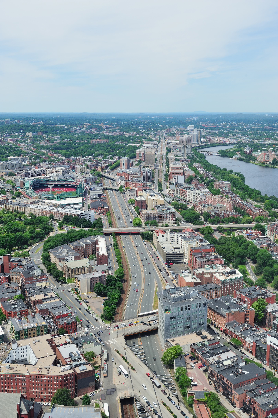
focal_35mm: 40
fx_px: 464
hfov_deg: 33.4
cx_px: 139
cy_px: 209
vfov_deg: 48.5
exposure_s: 1/250
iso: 200
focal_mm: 40
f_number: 11
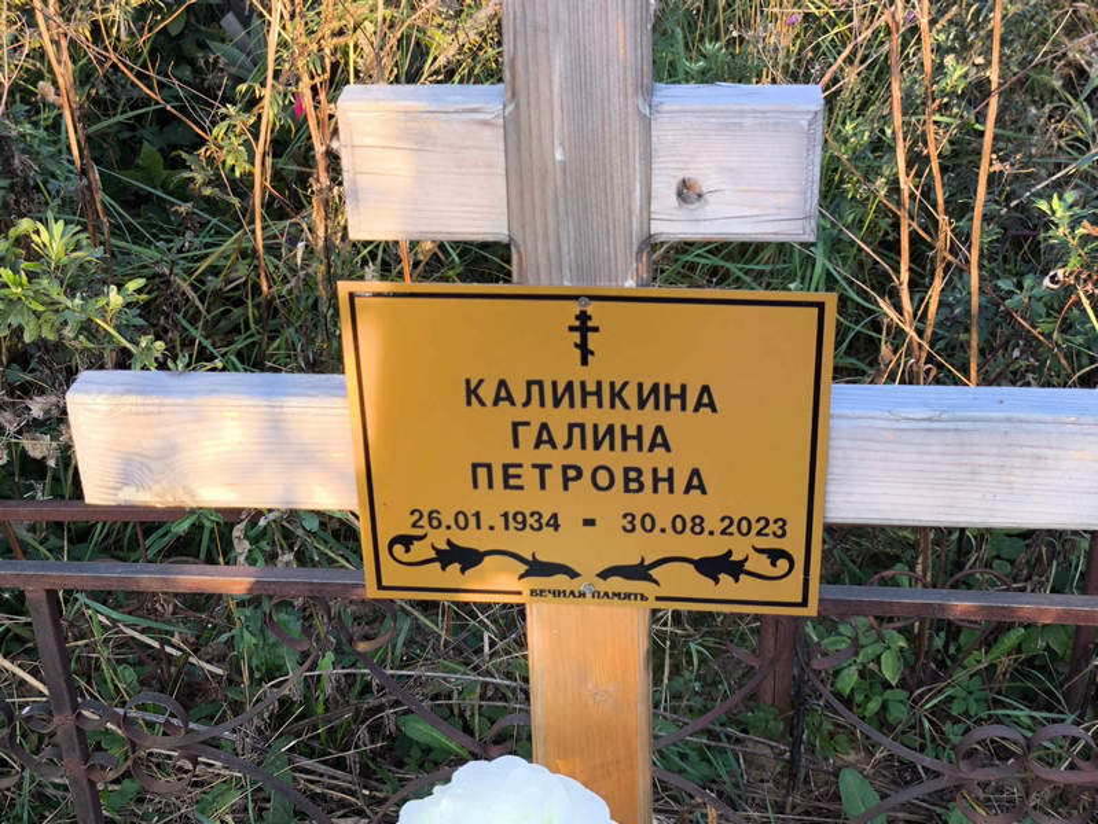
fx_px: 1587
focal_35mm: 50
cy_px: 412
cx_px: 549
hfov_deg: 38.2
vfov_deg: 29.1
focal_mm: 4.71
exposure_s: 1/161
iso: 50
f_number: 1.7
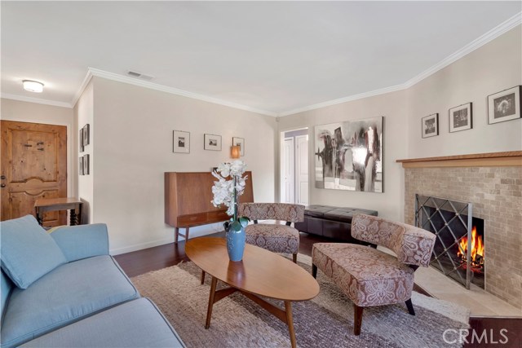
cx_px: 261
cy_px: 174
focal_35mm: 15
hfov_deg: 100.4
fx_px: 218
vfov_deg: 77.4
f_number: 5.6
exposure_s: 1/4
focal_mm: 10
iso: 100
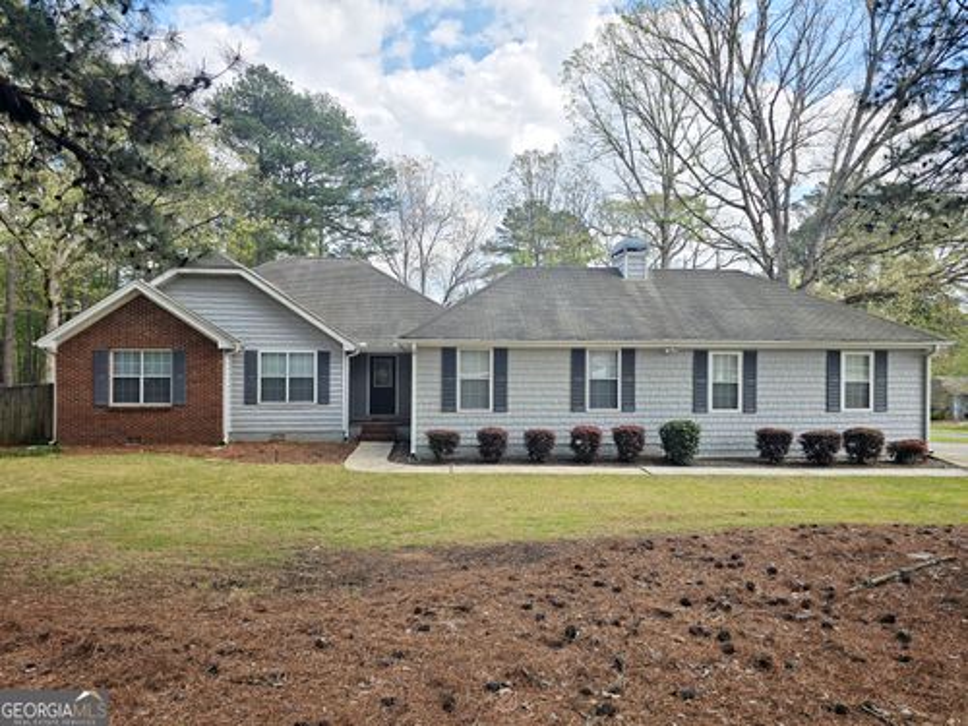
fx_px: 643
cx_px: 484
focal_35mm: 23
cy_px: 363
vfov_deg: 58.9
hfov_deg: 73.9
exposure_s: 1/590
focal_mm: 6.3
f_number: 1.7
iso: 12
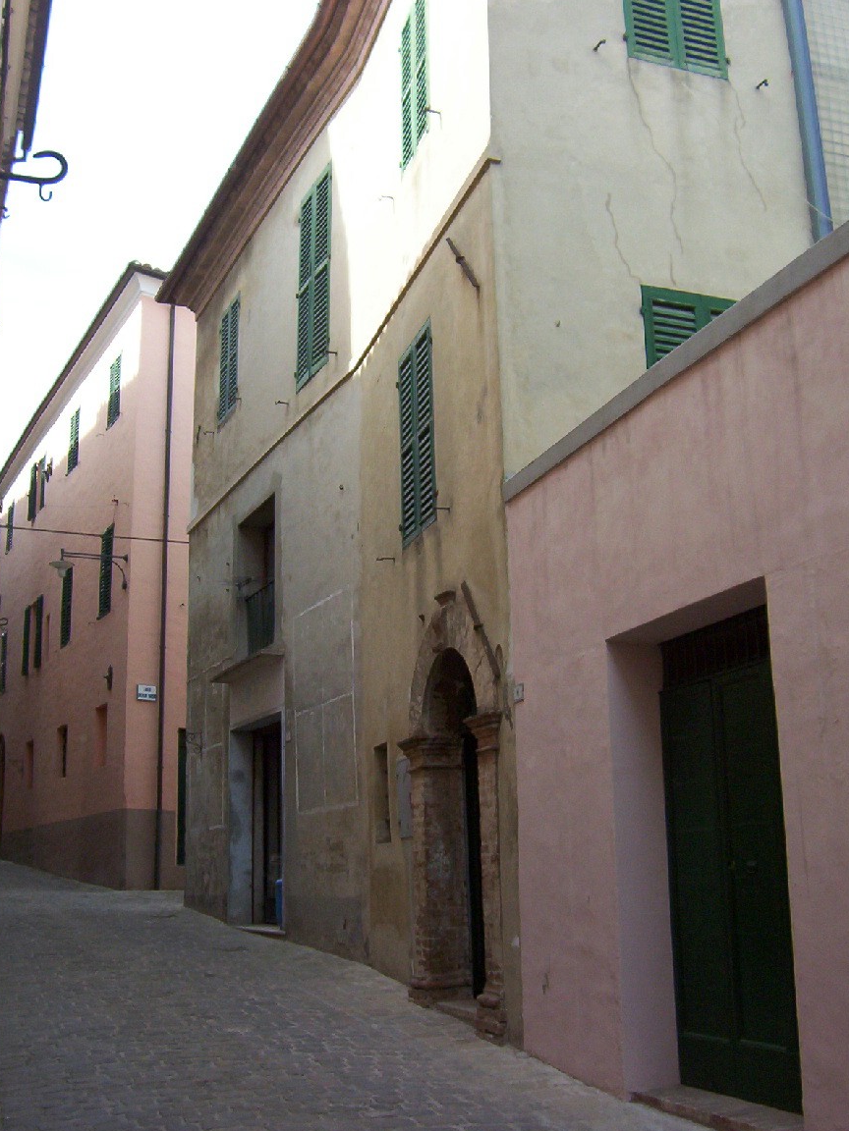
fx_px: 1210
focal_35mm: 37
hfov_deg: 38.7
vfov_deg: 50.1
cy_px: 564
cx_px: 424
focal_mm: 5.54
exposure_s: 1/703
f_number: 2.76
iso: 100
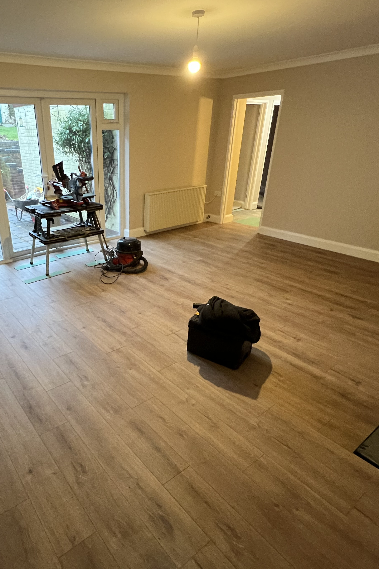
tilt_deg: -24.1
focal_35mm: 20
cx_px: 111
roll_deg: +2.2
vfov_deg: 83.9
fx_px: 316
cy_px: 304
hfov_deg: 59.7
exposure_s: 1/50
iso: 500
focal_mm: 1.57
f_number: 1.8
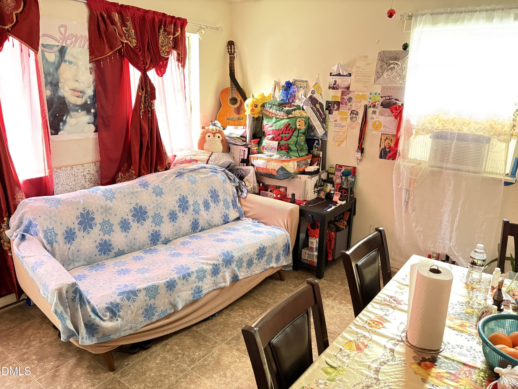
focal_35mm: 26
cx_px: 259
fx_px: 389
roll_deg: -0.8
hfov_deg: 67.3
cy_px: 194
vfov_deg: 53.1
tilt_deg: -17.3
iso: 800
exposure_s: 1/30
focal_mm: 5.96
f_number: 1.6
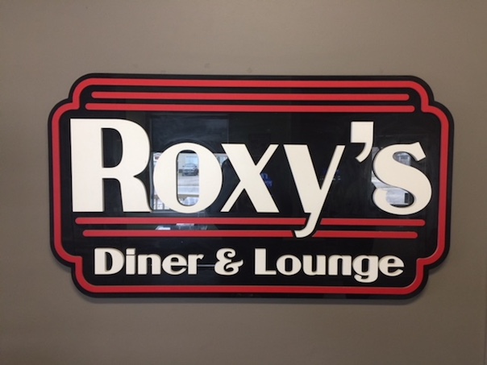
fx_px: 408
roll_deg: -0.3
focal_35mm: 29
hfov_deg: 61.7
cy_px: 182
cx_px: 244
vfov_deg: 48.2
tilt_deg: -3.4
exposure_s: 1/15
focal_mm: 4.15
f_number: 2.2
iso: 32
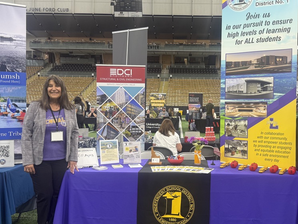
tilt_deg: -0.9
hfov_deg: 54.9
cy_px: 109
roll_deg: -0.9
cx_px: 179
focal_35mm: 33
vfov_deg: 43.0
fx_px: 284
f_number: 1.78
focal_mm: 6.76
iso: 80
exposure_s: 1/120
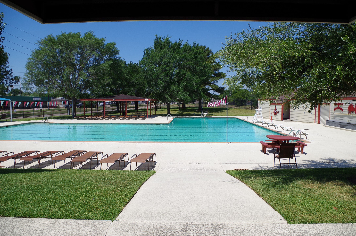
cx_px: 178
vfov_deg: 47.7
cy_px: 118
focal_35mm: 27
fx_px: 266
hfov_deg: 67.5
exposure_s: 1/320
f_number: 7.1
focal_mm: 18
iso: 100
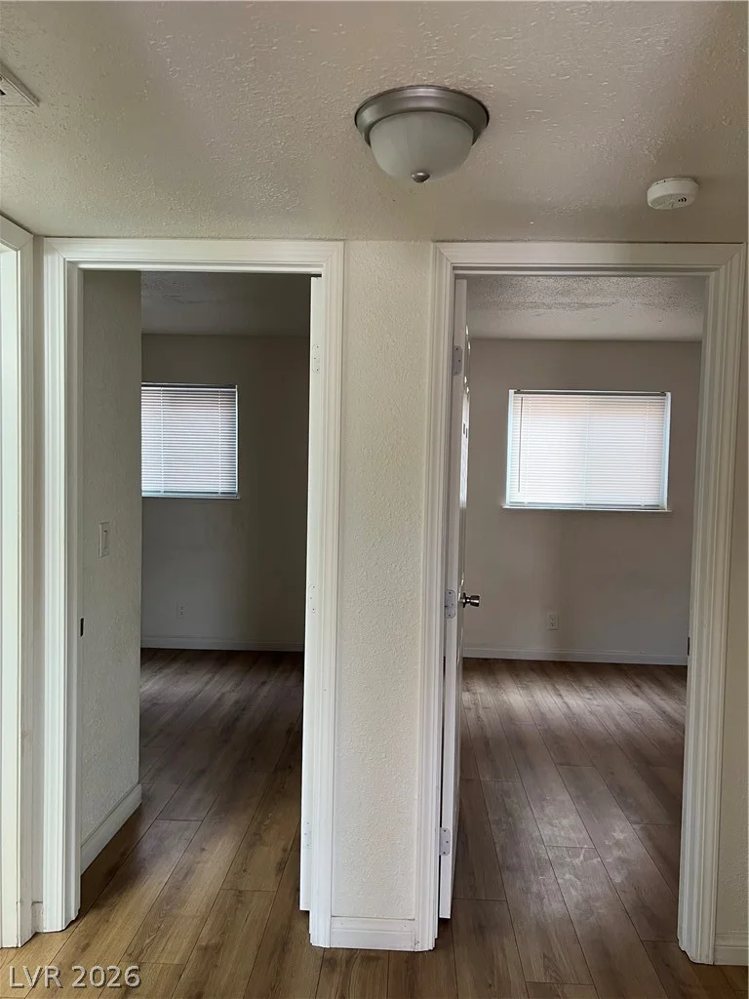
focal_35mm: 26
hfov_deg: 53.1
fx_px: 750
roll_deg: -0.9
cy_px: 500
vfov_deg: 67.3
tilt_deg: -1.8
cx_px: 374
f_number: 1.5
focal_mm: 5.7
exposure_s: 1/60
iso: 100
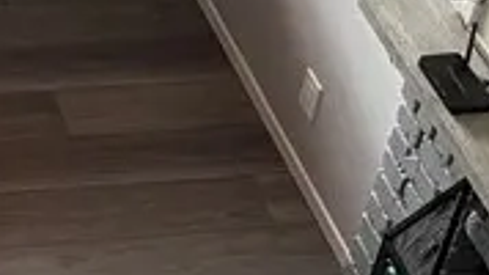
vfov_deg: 7.5
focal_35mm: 150
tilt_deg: -32.2
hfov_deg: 12.9
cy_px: -407
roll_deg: -2.2
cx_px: -407
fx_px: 1944
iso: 250
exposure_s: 1/120
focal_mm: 6.76
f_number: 1.78
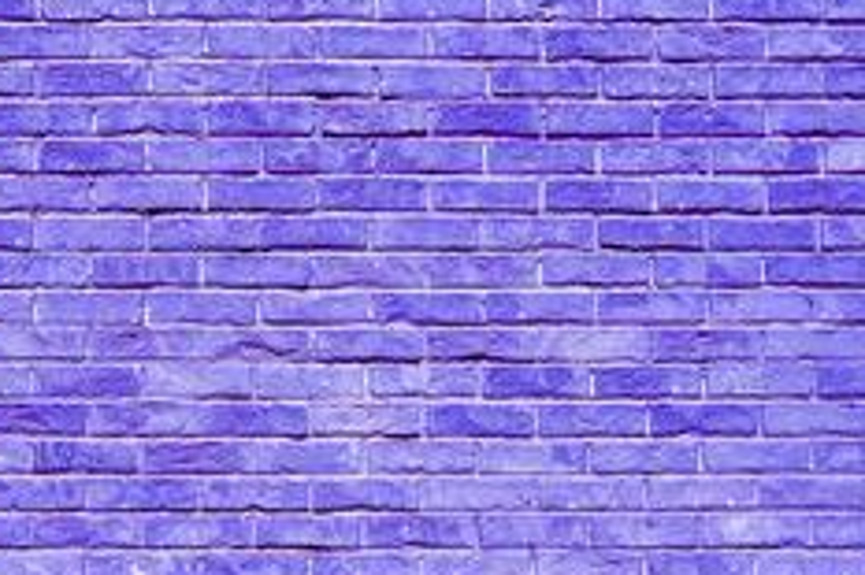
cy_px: 282
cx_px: 126
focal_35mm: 110
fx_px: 2641
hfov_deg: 18.4
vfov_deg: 12.4
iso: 125
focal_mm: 50
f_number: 9
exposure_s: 1/125
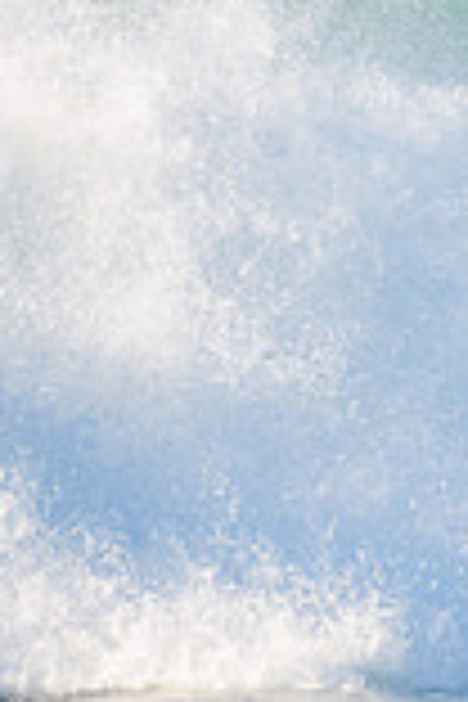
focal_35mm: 1854
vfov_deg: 1.1
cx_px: 1148
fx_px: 36150
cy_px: 155
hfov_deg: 0.7
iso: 280
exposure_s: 1/1600
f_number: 5.6
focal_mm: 500
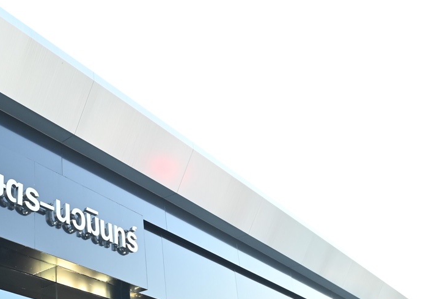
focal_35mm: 42
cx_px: 2
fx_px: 523
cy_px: 312
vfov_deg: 29.4
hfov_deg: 40.7
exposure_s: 1/160
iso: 400
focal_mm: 17
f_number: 6.3
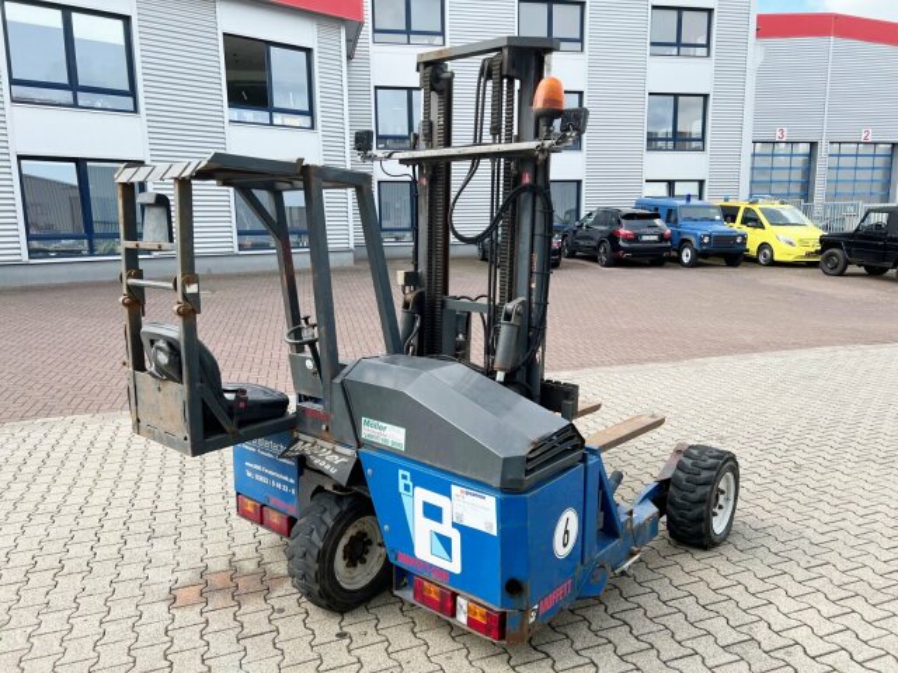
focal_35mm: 26
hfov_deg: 67.3
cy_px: 336
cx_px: 449
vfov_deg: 53.1
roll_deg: +0.7
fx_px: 674
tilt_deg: -8.9
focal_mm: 5.7
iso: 50
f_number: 1.5
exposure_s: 1/1159
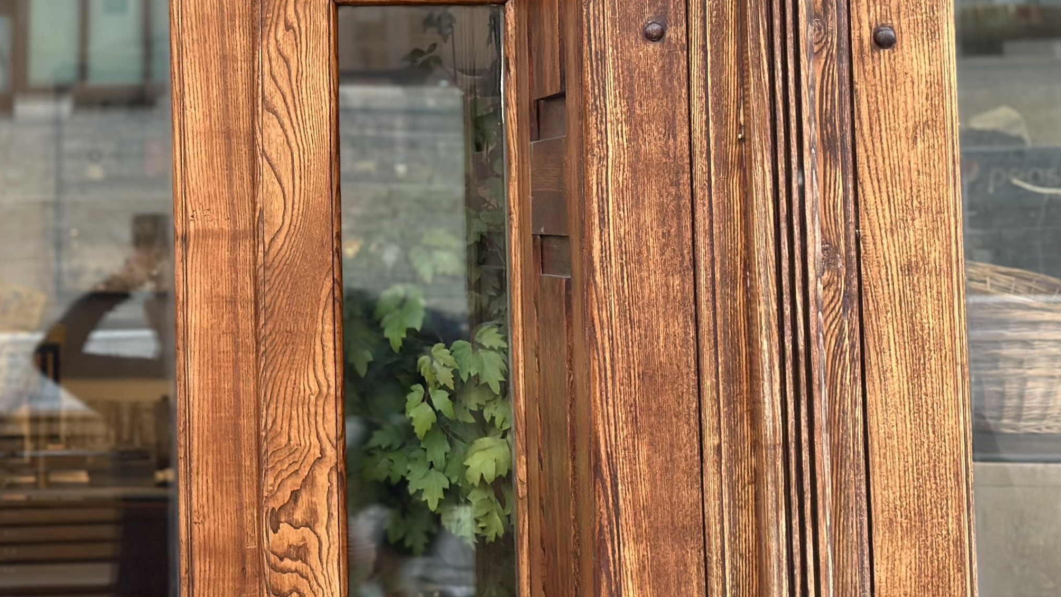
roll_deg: +0.4
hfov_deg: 19.8
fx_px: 2954
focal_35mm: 105
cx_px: 3
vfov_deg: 11.3
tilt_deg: +5.8
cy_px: -129
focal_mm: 6.86
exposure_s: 1/106
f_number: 1.78
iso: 125
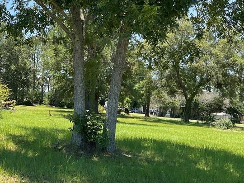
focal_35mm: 55
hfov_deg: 33.0
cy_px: 80
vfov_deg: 26.5
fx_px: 388
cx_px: 21
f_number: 1.8
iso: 16
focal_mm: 3
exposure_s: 1/568
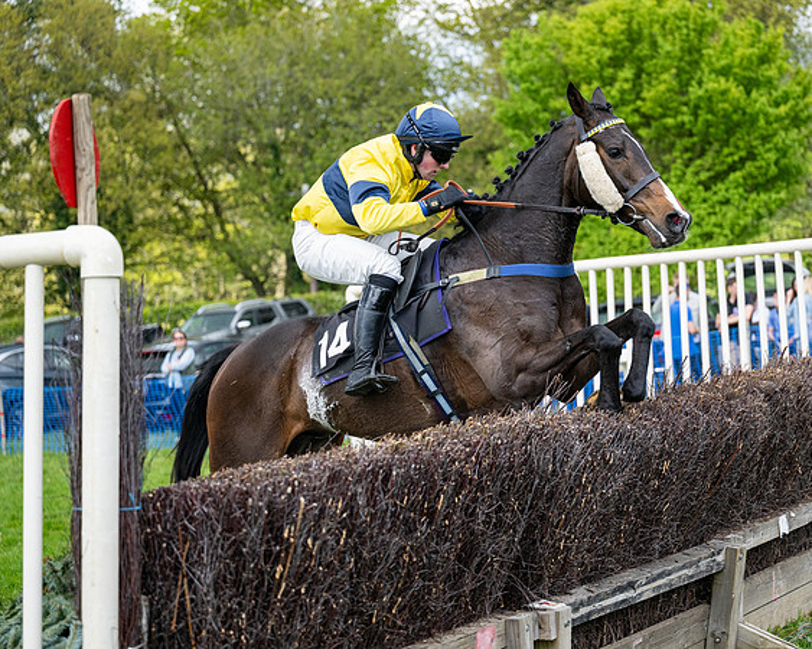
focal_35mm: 79
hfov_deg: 24.2
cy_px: 324
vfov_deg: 19.4
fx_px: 1894
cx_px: 452
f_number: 2.8
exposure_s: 1/2500
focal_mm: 70
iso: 400
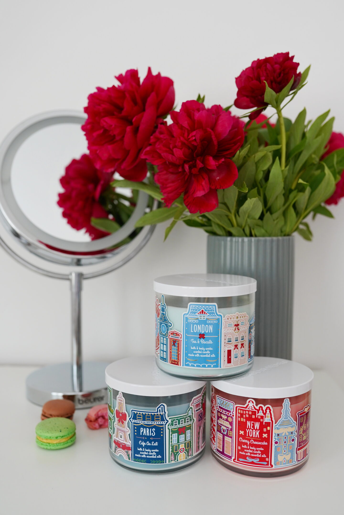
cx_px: 172
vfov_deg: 54.4
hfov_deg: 37.9
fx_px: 502
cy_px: 258
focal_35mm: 35
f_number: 3.5
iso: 1000
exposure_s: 1/200
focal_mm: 35
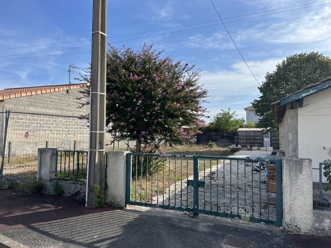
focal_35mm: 26
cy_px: 124
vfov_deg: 53.1
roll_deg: -0.5
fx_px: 249
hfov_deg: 67.3
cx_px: 166
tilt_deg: +2.9
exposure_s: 1/3311
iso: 50
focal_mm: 5.1
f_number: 1.6
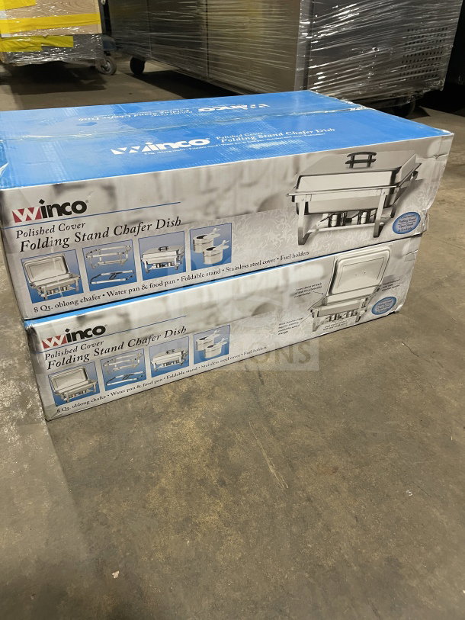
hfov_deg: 53.1
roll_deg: +1.2
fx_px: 466
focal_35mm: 26
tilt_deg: -33.7
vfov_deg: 67.3
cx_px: 232
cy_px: 310
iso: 200
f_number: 1.6
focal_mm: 4.2
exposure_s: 1/60
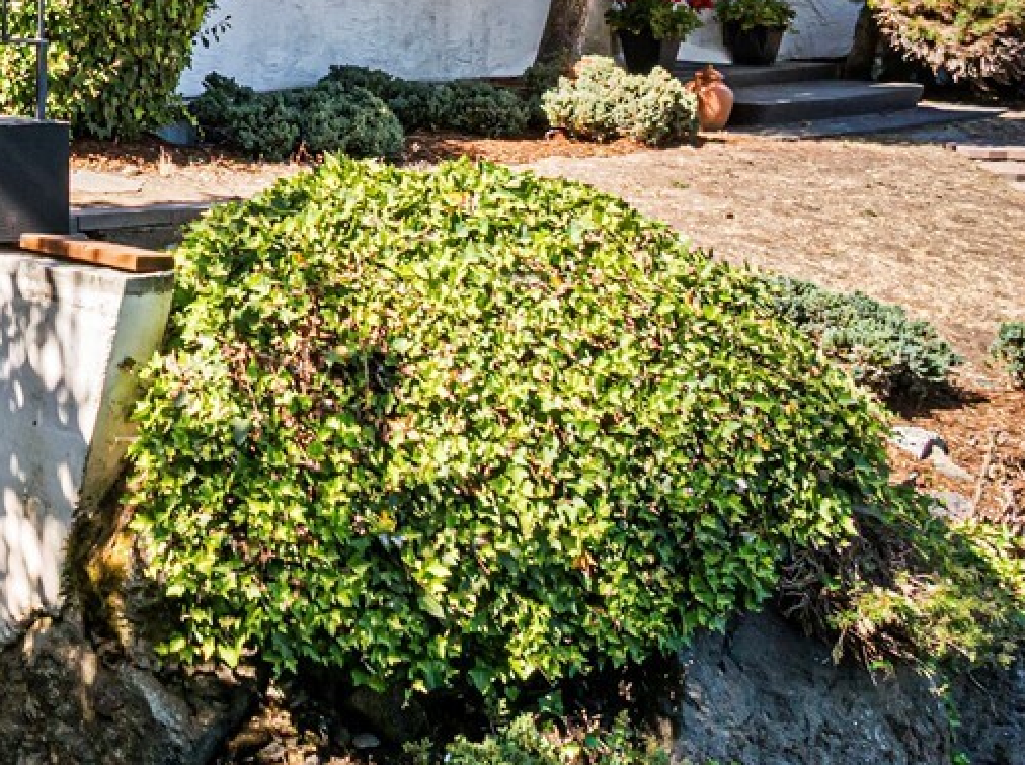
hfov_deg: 23.7
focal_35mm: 76
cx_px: -173
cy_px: -61
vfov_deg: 18.6
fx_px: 2247
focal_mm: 12.29
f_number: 2.8
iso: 240
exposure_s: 1/1000
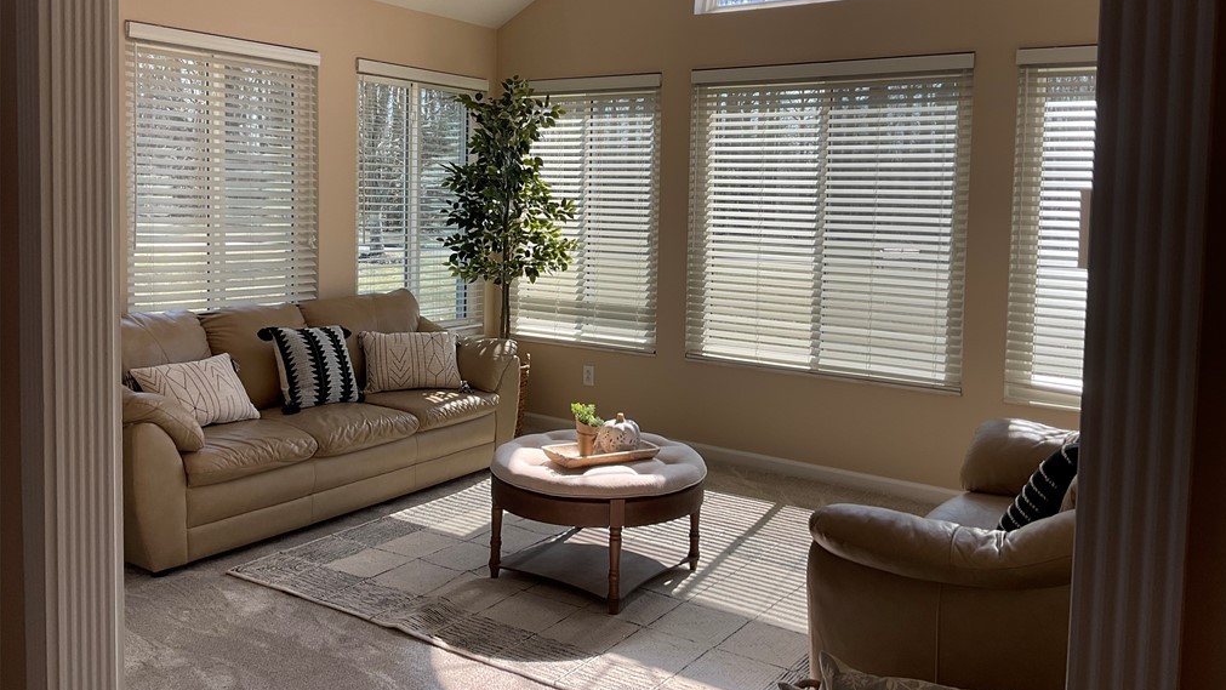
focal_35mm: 32
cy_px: 272
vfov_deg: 36.5
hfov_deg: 61.0
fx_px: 1040
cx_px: 620
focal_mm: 3
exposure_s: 1/391
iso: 16
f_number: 1.8
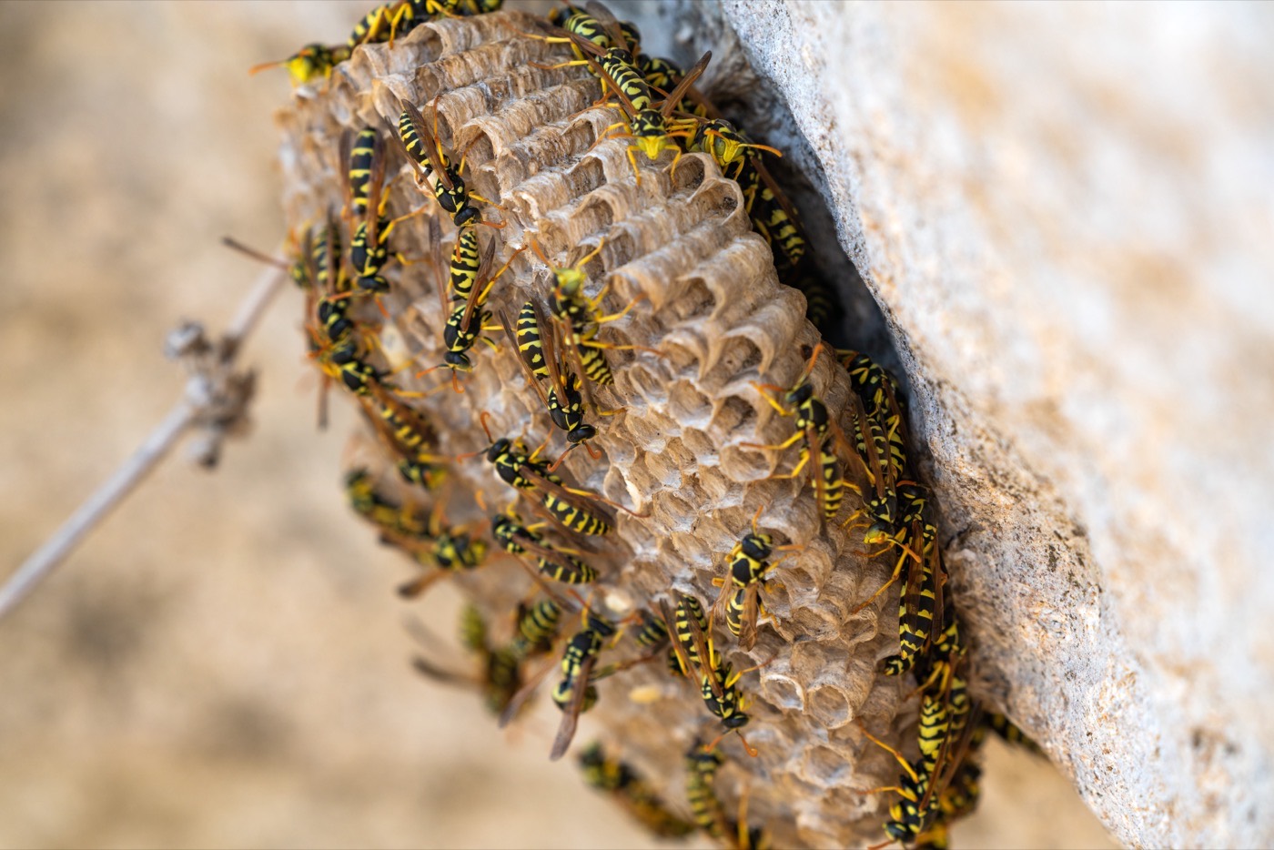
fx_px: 14158
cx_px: 637
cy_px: 425
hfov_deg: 5.2
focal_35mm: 400
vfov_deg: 3.4
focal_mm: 400
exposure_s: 1/125
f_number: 9
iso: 160
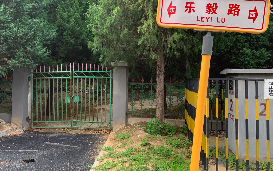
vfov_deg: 44.4
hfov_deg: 66.5
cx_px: 137
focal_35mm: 28
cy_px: 74
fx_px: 208
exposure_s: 1/197
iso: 25
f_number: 1.8
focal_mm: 4.25
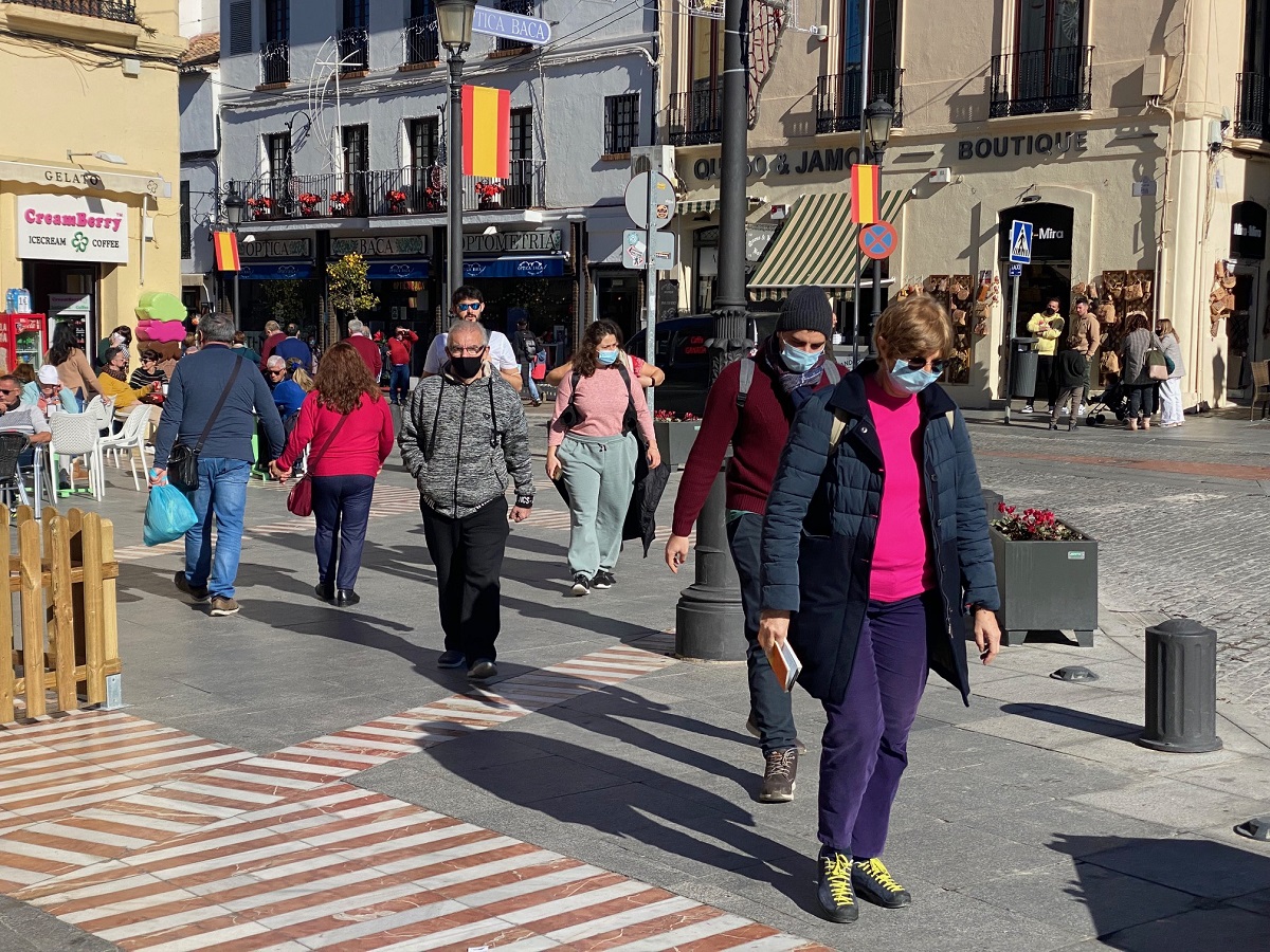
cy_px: 476
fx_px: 1908
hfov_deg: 36.8
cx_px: 635
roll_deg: -1.9
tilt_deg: -8.3
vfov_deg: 28.0
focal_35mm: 52
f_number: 2
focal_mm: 6
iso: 20
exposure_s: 1/2283
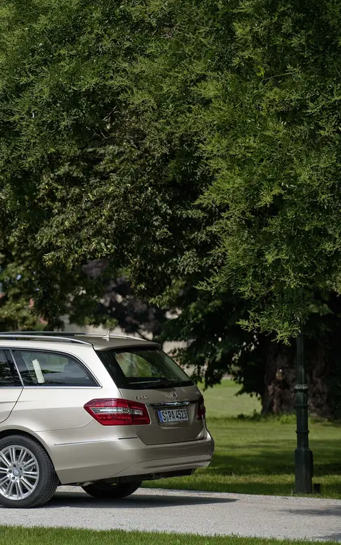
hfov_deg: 5.5
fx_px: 3536
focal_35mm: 238
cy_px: 272
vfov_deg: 8.8
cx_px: -36
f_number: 4
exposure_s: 1/1000
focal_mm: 155
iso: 100
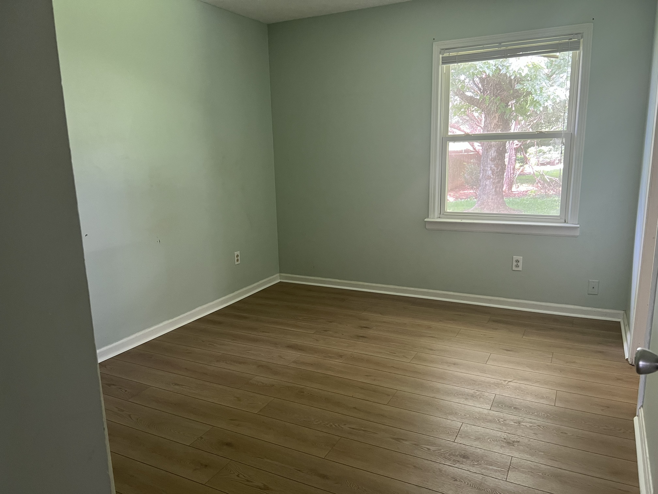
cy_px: 247
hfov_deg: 67.3
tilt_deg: -11.9
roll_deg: +2.0
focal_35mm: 26
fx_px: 494
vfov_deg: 53.1
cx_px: 329
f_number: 1.5
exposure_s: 1/60
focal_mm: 5.7
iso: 250
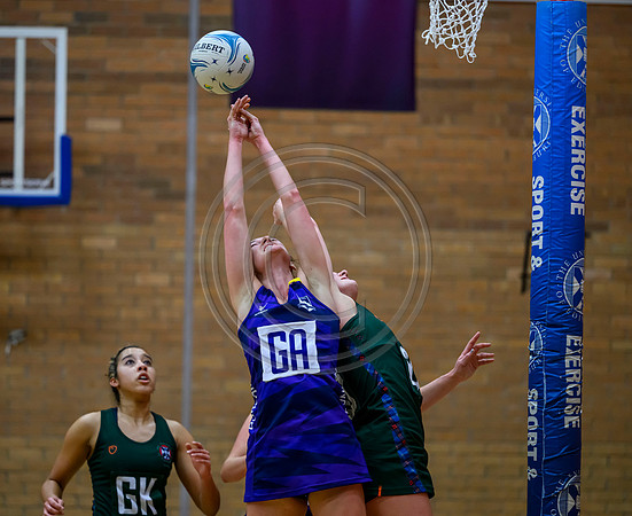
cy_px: 258
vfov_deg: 9.0
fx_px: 3289
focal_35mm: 174
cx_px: 268
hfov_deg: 11.0
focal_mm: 150
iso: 4000
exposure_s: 1/1000
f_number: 2.8
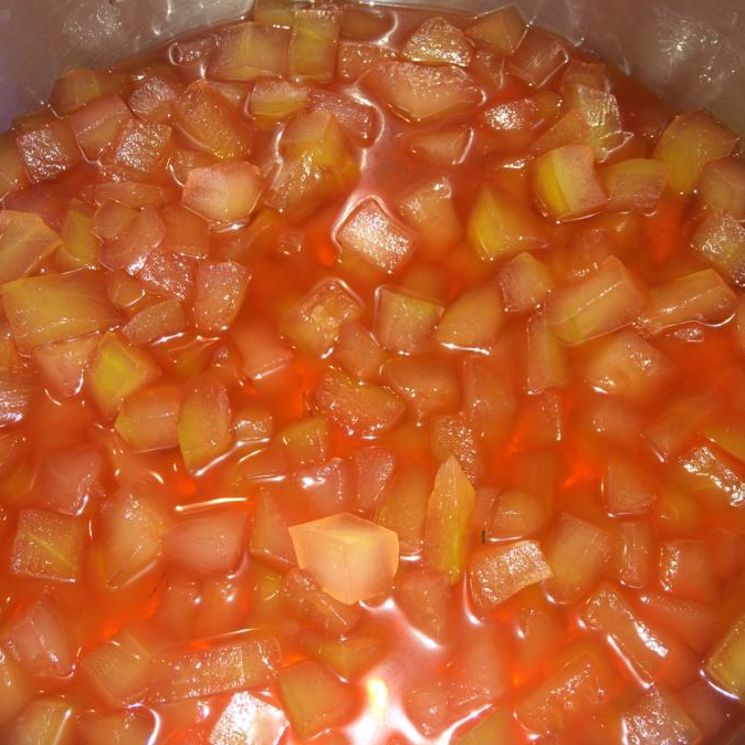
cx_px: 370
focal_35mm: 35
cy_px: 470
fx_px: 852
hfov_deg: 47.2
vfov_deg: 46.8
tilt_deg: -73.4
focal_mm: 4.15
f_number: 2.2
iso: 40
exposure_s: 1/33
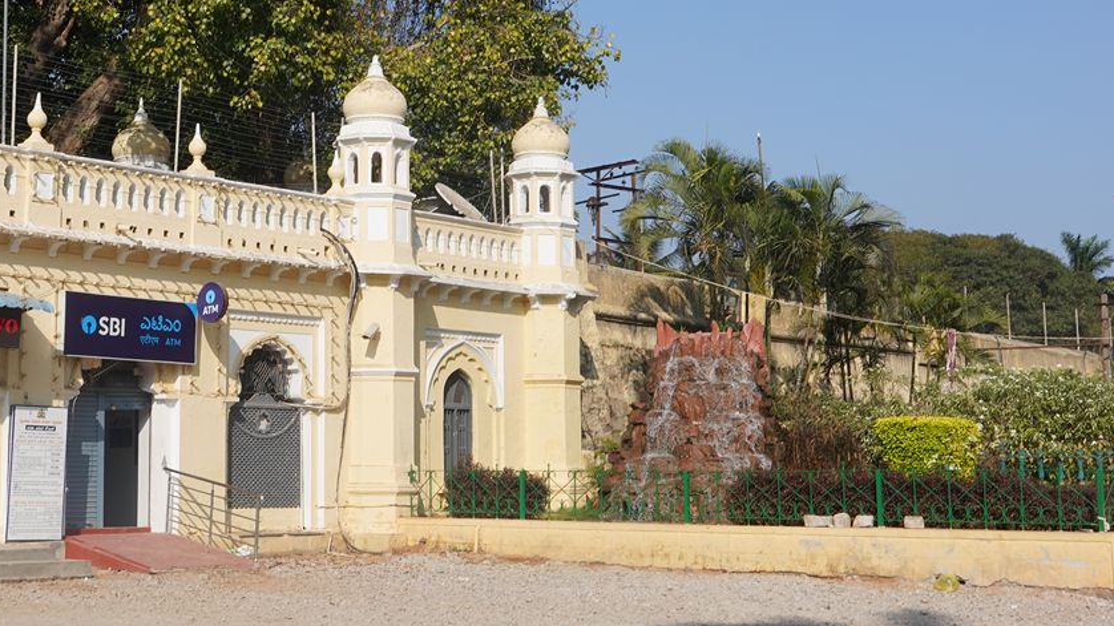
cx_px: 358
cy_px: 227
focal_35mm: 60
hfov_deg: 34.5
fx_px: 1772
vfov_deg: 20.0
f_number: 16
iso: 100
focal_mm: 24
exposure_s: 1/100
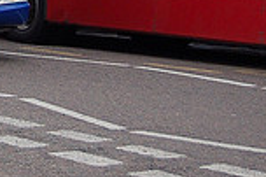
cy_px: -122
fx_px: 1771
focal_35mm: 240
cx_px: -203
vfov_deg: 5.6
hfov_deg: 8.3
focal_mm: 42
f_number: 5.3
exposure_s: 1/640
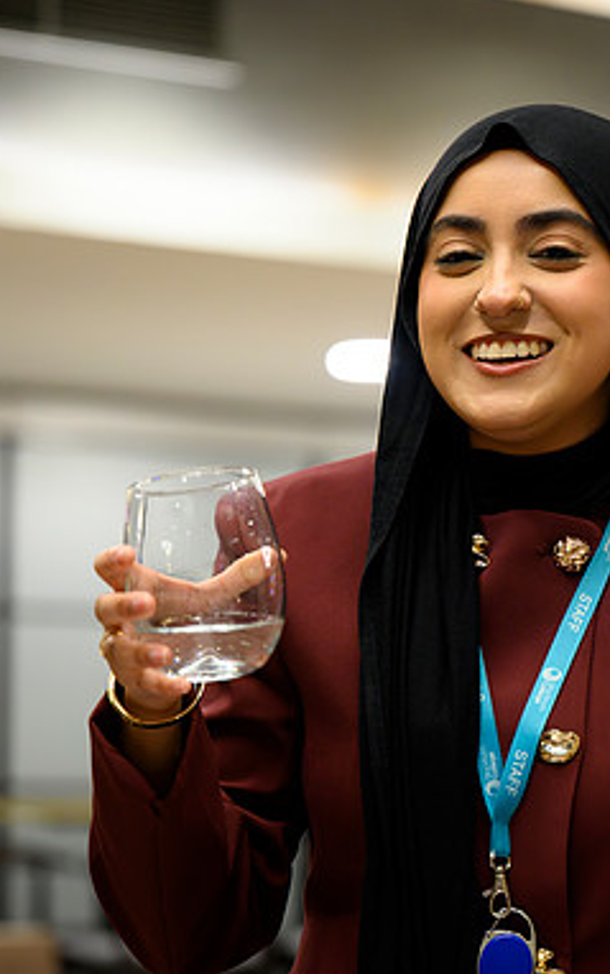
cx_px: 600
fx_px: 3163
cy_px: 484
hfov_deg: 10.9
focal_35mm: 119
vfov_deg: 17.5
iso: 2500
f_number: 2.8
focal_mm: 77
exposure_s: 1/200
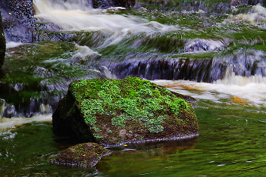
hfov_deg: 9.0
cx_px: 335
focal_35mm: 226
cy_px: 66
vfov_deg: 6.1
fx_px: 1673
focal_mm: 53
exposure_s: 1/8
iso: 100
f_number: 11
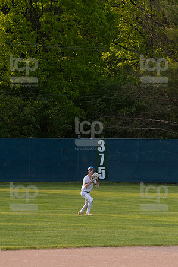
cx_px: 89
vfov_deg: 6.9
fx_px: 2230
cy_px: 134
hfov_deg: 4.6
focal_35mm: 300
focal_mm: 200
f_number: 5.6
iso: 800
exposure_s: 1/1600
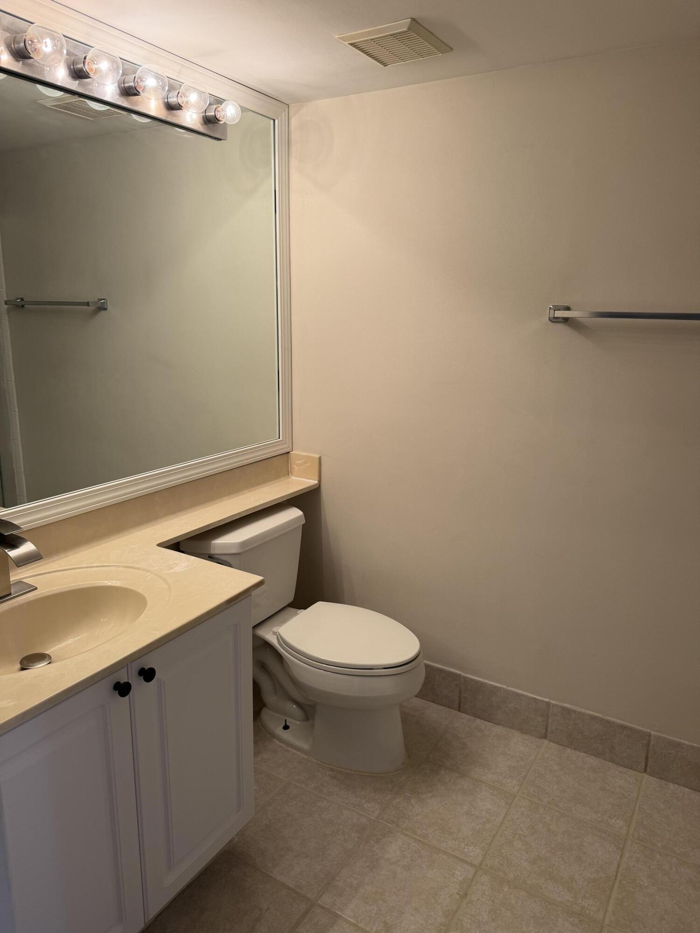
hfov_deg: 56.8
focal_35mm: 24
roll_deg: -1.3
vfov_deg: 71.6
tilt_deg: -13.5
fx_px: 647
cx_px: 350
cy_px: 466
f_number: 1.78
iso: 80
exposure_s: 1/120
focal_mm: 6.76
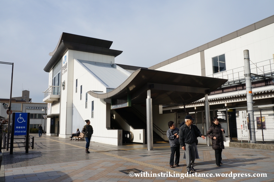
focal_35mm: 30
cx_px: 137
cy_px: 91
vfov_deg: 43.5
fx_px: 228
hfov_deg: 62.0
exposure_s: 1/320
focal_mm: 20
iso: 200
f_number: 13
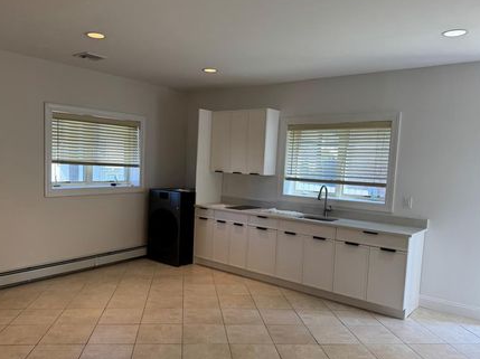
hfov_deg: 63.4
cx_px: 217
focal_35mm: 28
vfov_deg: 49.6
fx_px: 388
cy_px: 196
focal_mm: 6.76
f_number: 1.78
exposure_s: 1/120
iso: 64
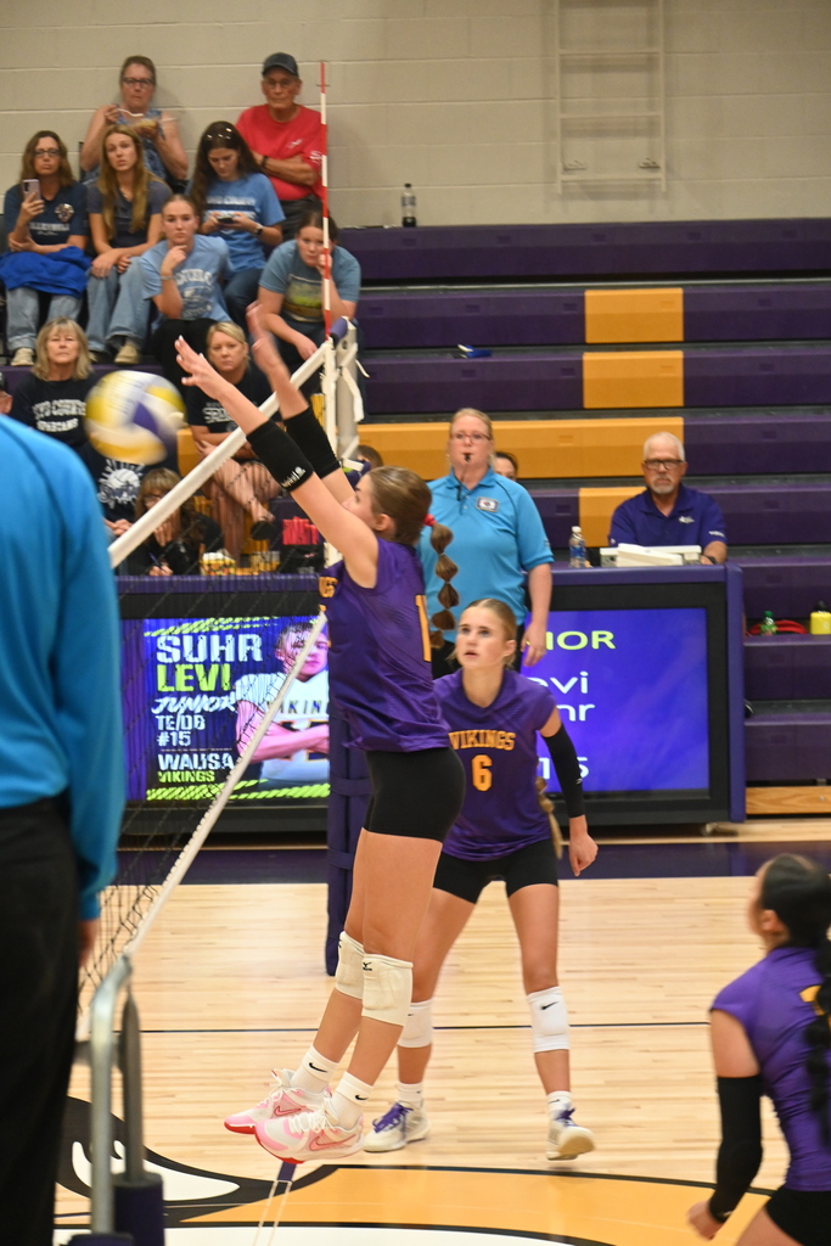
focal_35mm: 156
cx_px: 416
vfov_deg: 13.2
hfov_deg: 8.8
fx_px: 5399
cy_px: 623
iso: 2000
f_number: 5
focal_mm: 104
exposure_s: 1/125
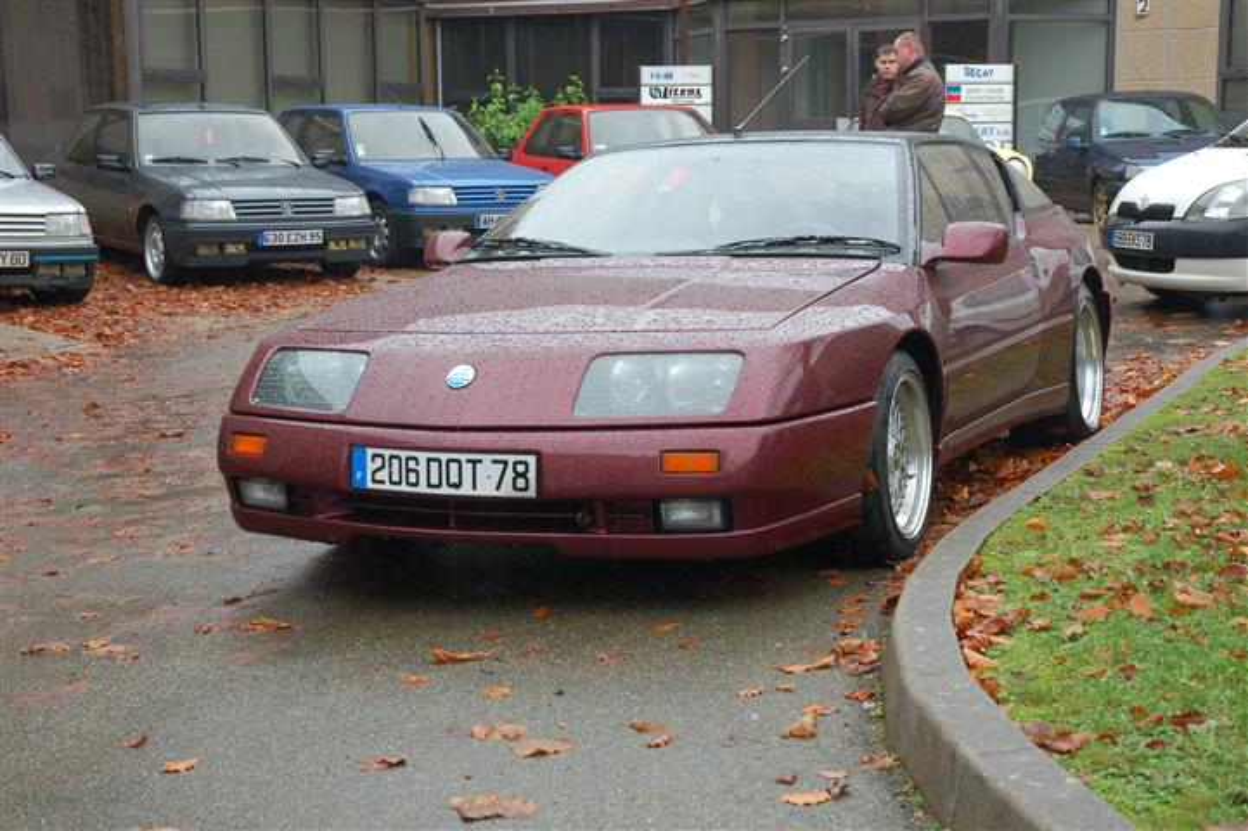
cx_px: 624
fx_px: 2079
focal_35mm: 60
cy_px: 416
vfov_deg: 22.6
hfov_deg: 33.4
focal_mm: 40
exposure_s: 1/100
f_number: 5
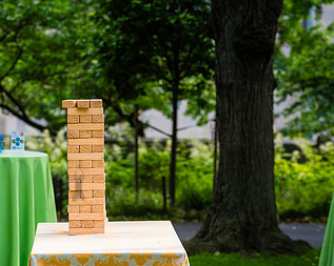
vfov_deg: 7.3
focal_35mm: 211
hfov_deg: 9.1
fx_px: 2084
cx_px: 78
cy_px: 182
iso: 1000
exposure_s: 1/1250
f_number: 4
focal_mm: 120
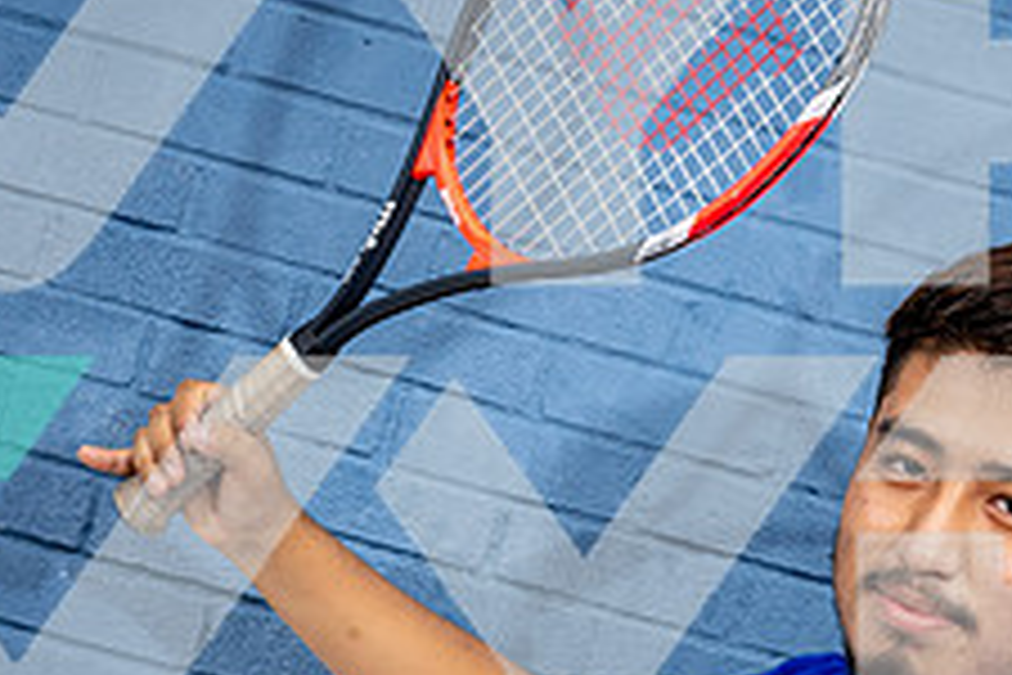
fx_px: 2895
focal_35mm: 103
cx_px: 769
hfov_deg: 19.7
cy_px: 596
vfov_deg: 13.2
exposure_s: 1/125
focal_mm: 40
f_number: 8
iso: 100
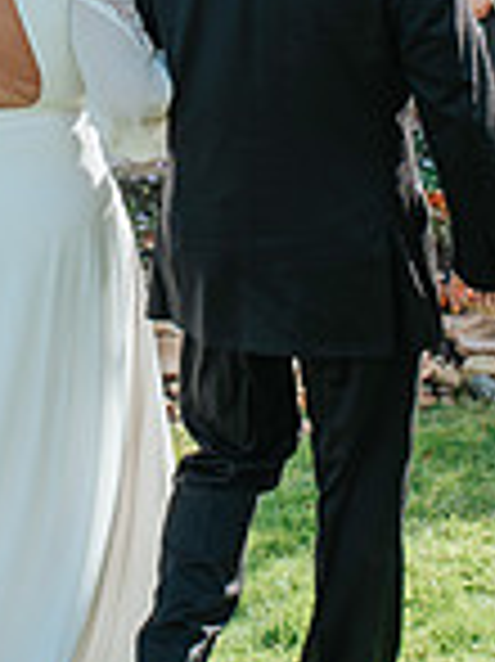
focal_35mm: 103
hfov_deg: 14.3
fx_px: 1967
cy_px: 14
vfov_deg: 18.6
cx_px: 176
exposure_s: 1/1250
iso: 320
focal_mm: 35
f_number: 3.5
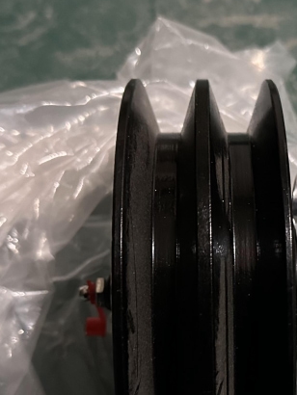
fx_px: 663
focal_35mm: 58
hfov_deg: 24.6
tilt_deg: -54.7
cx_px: 262
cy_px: 257
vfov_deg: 33.0
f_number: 1.78
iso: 1000
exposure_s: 1/39
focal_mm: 6.86
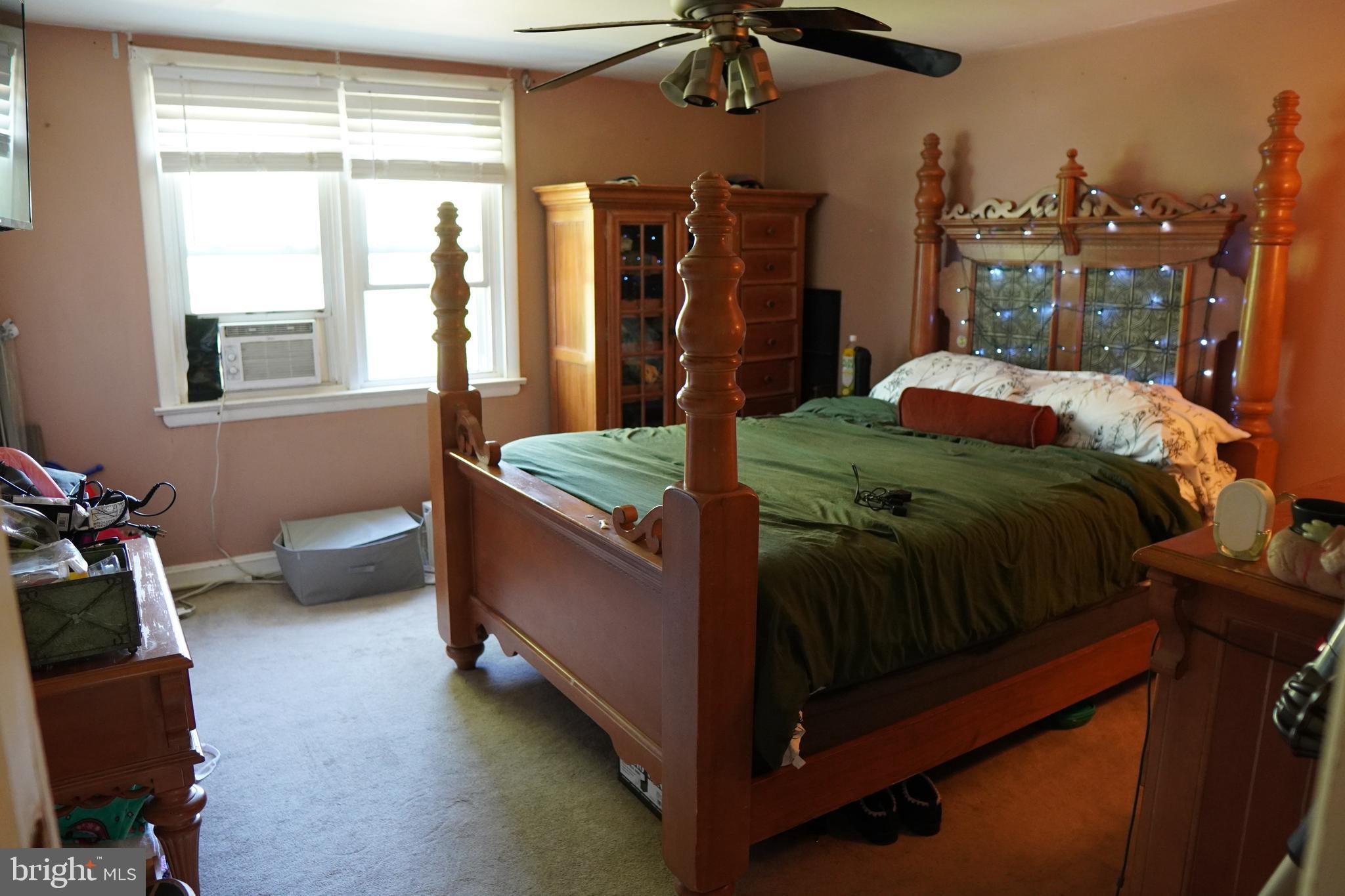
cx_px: 672
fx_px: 897
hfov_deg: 73.7
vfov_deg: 53.1
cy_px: 448
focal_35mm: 24
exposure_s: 1/160
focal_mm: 16
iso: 1600
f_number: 2
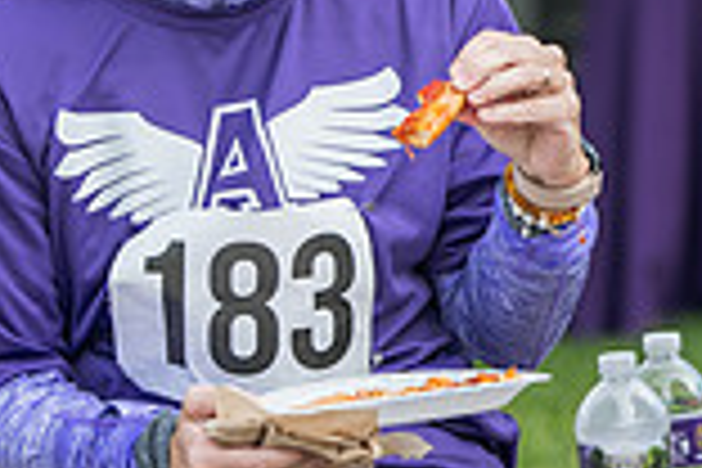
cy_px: -196
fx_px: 7994
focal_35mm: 410
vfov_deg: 3.3
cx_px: 1066
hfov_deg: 5.0
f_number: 3.5
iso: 100
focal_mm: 110
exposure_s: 1/400
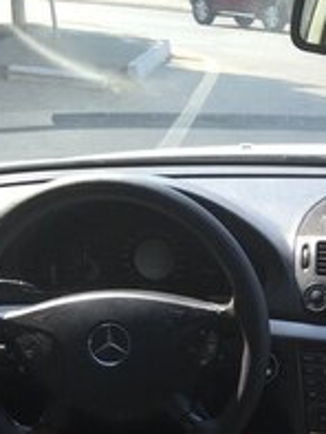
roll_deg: -4.0
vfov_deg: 24.8
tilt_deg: -29.7
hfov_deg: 19.2
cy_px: 478
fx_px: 916
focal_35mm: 73
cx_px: 379
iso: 25
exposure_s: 1/230
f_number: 2.2
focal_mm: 4.15
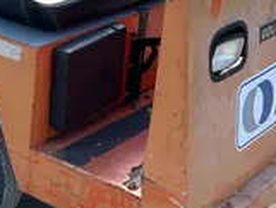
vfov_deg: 16.5
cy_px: 52
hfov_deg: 21.2
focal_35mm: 89
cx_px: -7
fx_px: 710
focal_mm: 5.1
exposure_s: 1/1294
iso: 50
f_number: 1.6
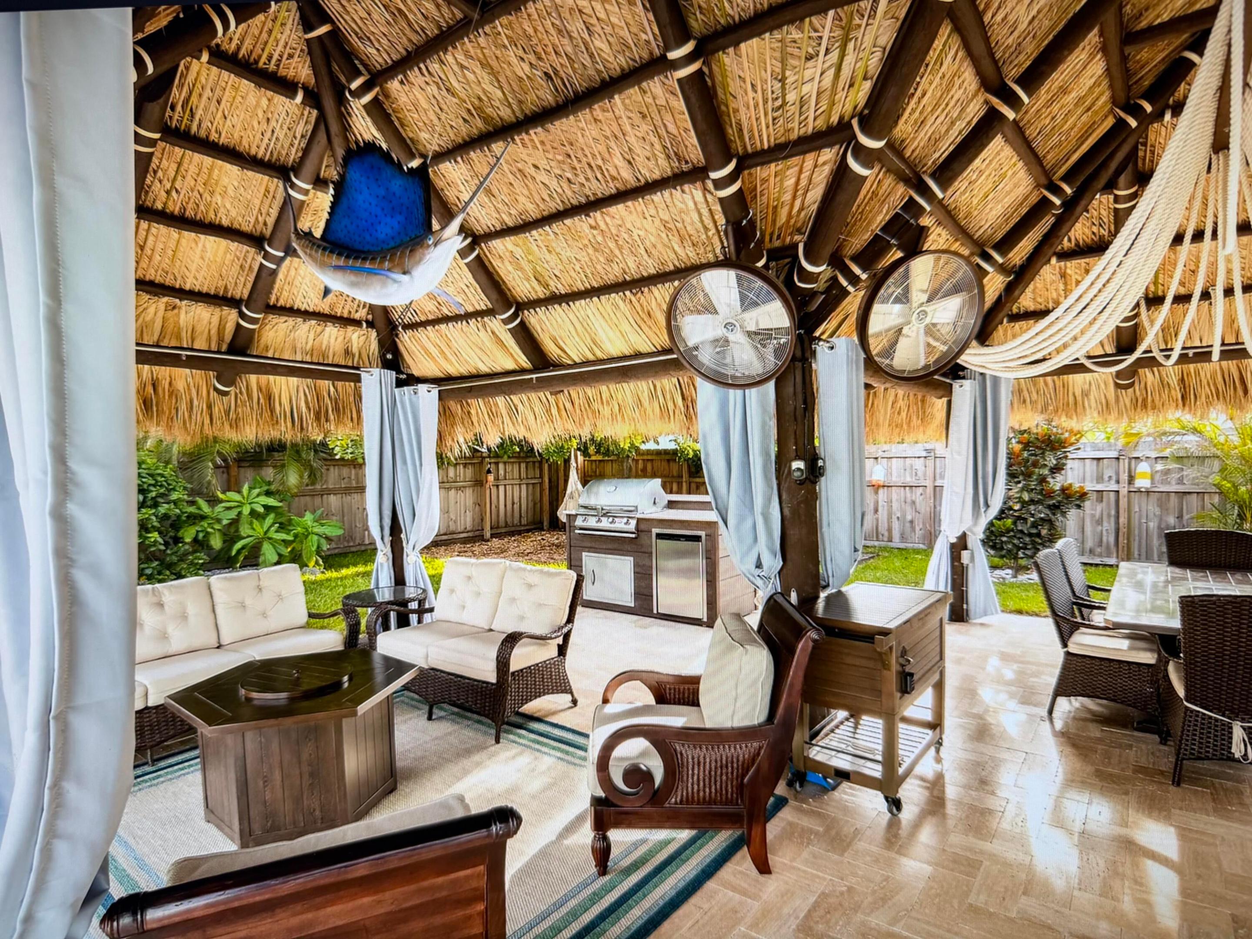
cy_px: 470
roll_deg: +1.3
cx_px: 626
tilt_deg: -3.0
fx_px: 868
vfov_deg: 56.8
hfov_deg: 71.6
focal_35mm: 24
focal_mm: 6.76
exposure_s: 1/121
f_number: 1.78
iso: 125
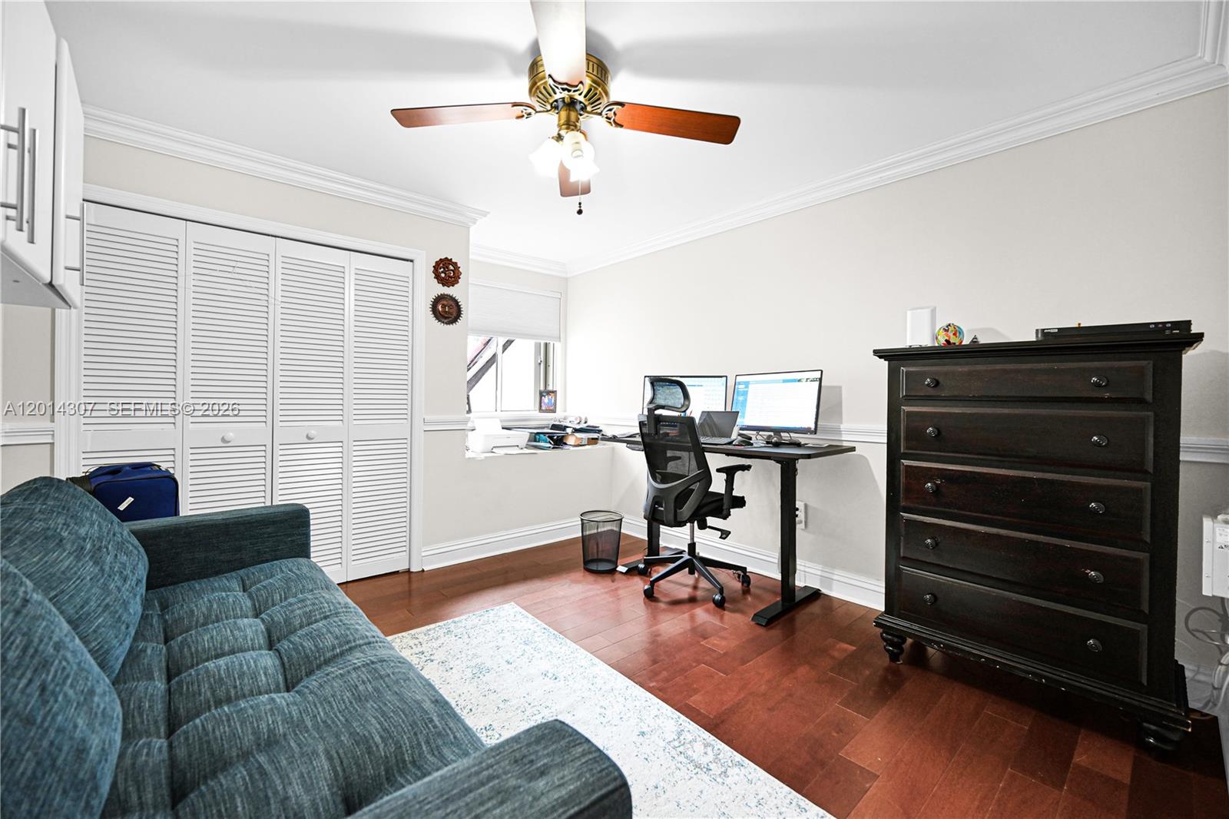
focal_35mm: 14
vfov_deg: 81.2
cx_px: 614
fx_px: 478
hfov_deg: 104.3
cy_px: 410
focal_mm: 14
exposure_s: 1/15
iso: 180
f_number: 4
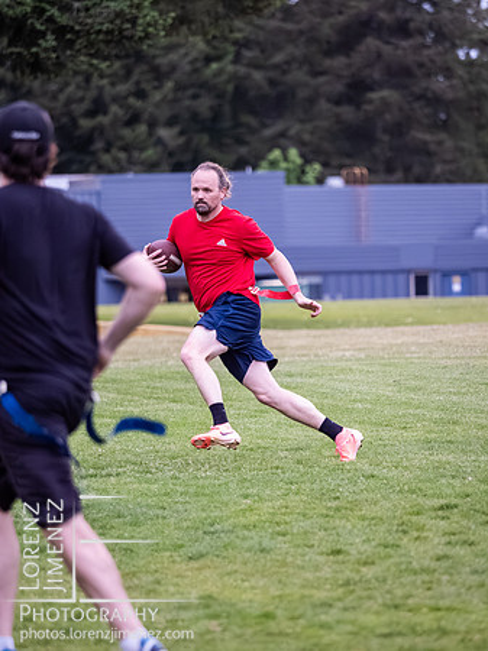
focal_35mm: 300
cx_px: 244
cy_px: 326
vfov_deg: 6.6
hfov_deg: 5.0
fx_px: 5644
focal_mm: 150
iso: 5000
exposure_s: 1/1250
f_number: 2.8
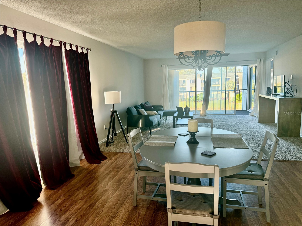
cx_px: 151
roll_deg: +1.9
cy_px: 113
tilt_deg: -8.6
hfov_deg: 71.6
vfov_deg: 56.8
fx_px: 209
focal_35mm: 24
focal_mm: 6.76
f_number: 1.78
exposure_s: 1/125
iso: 200
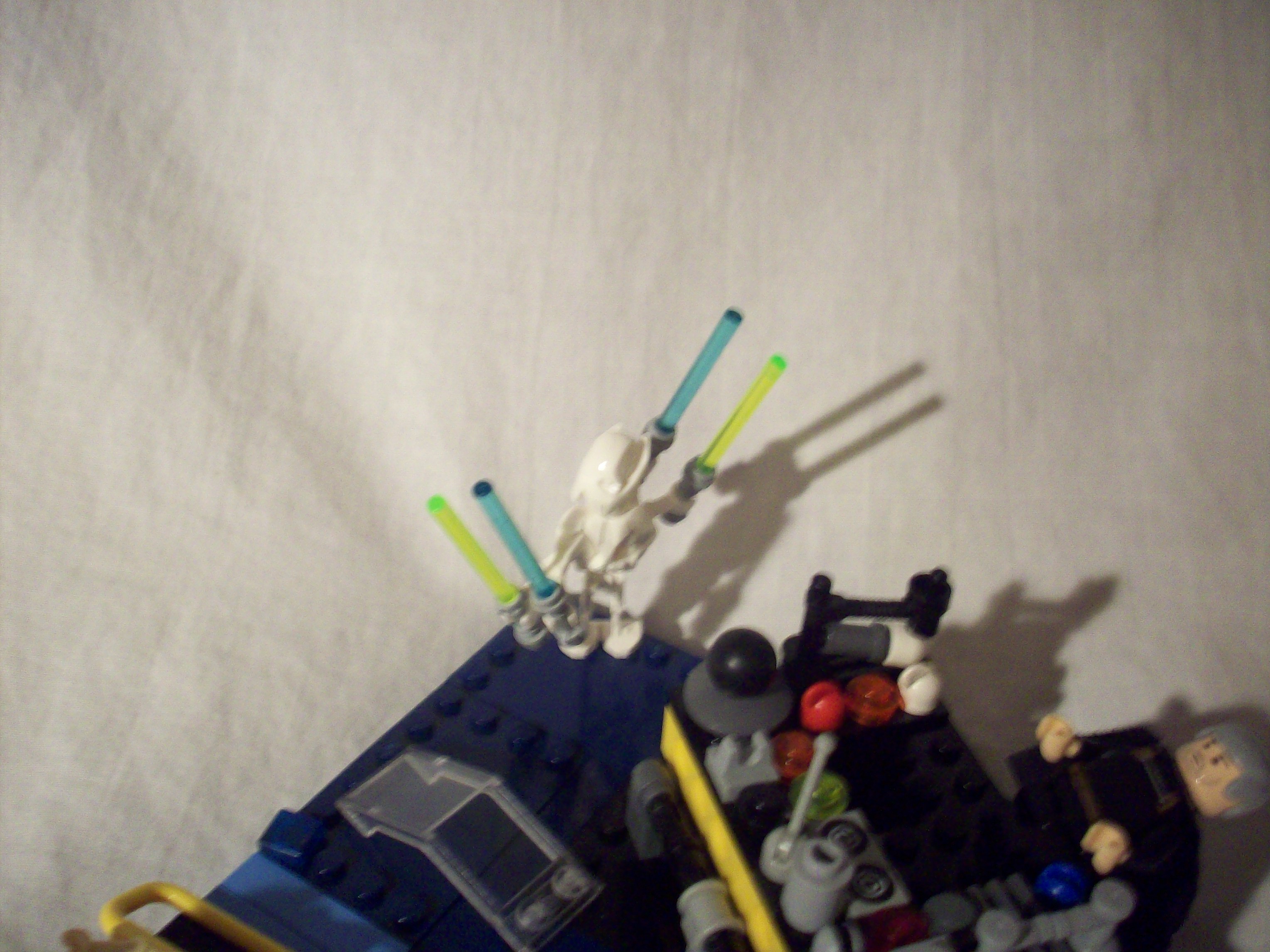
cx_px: 635
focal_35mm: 37
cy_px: 476
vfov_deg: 38.7
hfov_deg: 50.1
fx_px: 1357
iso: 172
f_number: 2.8
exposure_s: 1/8
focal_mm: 6.2
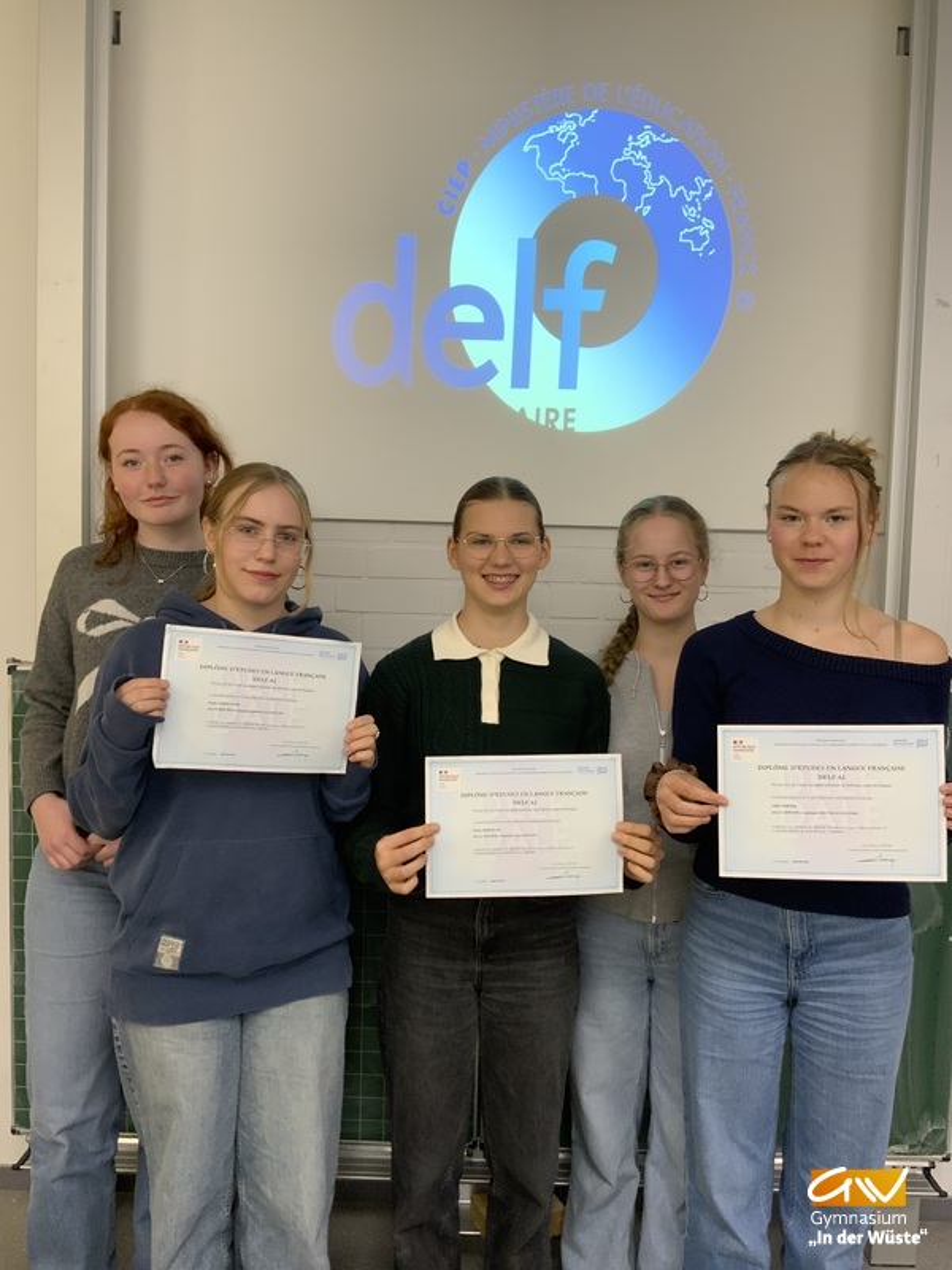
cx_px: 476
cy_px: 635
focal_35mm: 29
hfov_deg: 48.2
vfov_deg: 61.7
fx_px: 1063
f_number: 1.8
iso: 80
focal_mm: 3
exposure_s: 1/50
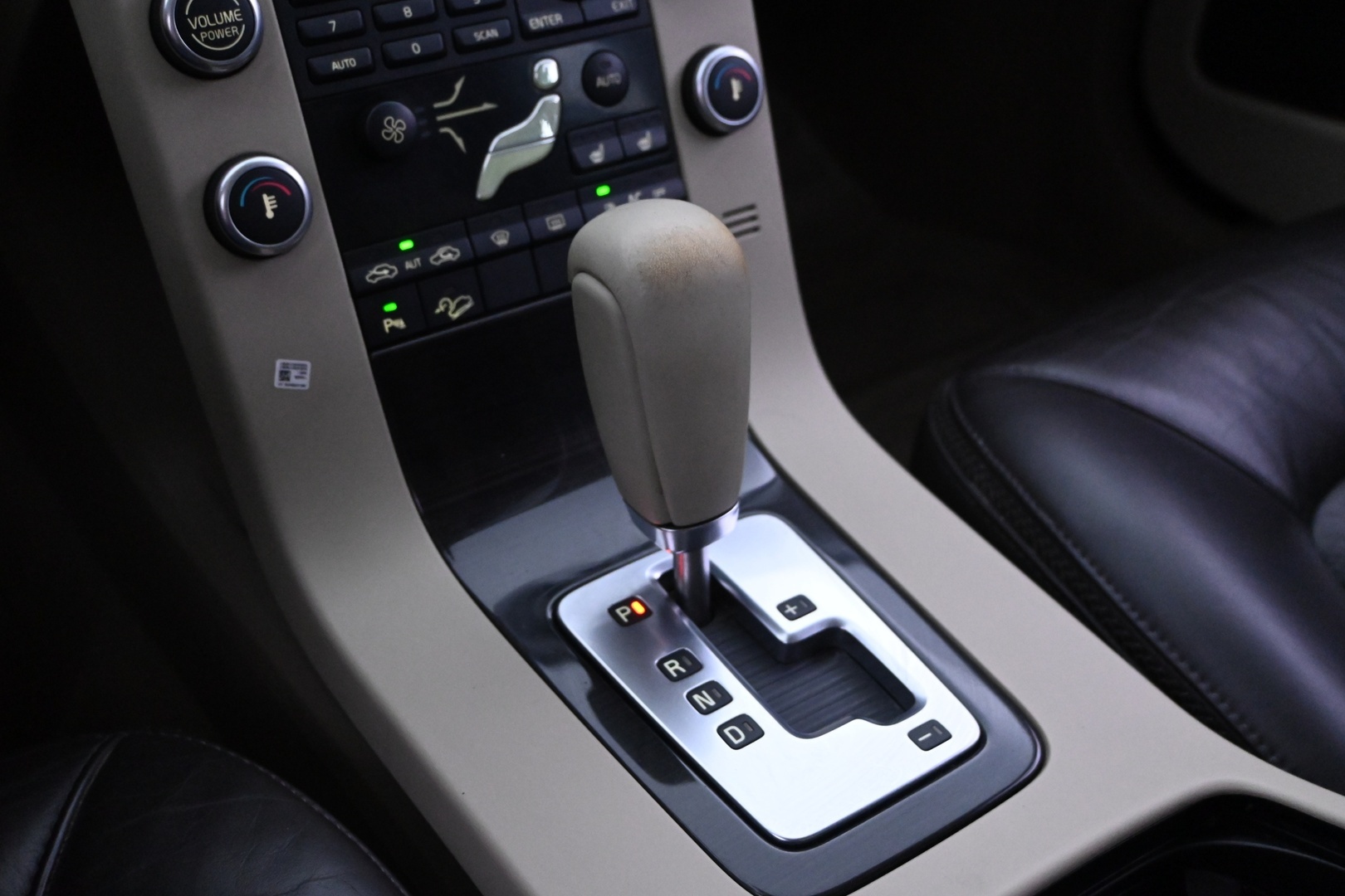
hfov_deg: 51.3
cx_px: 672
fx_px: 1401
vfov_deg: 35.5
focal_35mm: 38
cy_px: 448
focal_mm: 25
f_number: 4.2
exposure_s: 1/40
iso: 4500
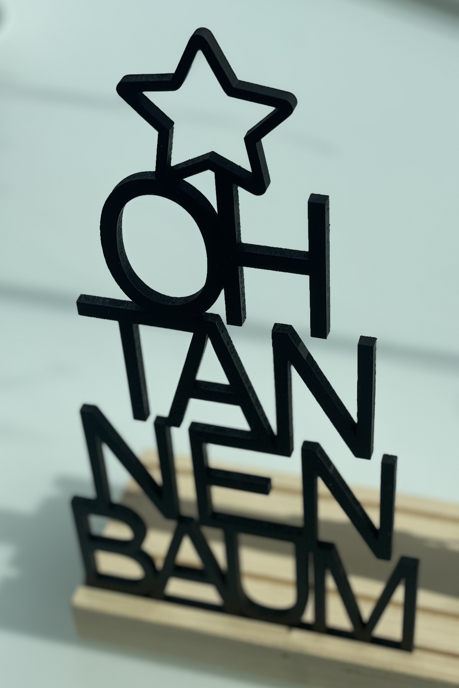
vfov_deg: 31.9
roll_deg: +3.1
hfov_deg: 21.6
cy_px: 351
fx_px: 1205
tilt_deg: -40.9
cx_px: 268
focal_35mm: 63
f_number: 2
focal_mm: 6
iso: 32
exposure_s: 1/1712
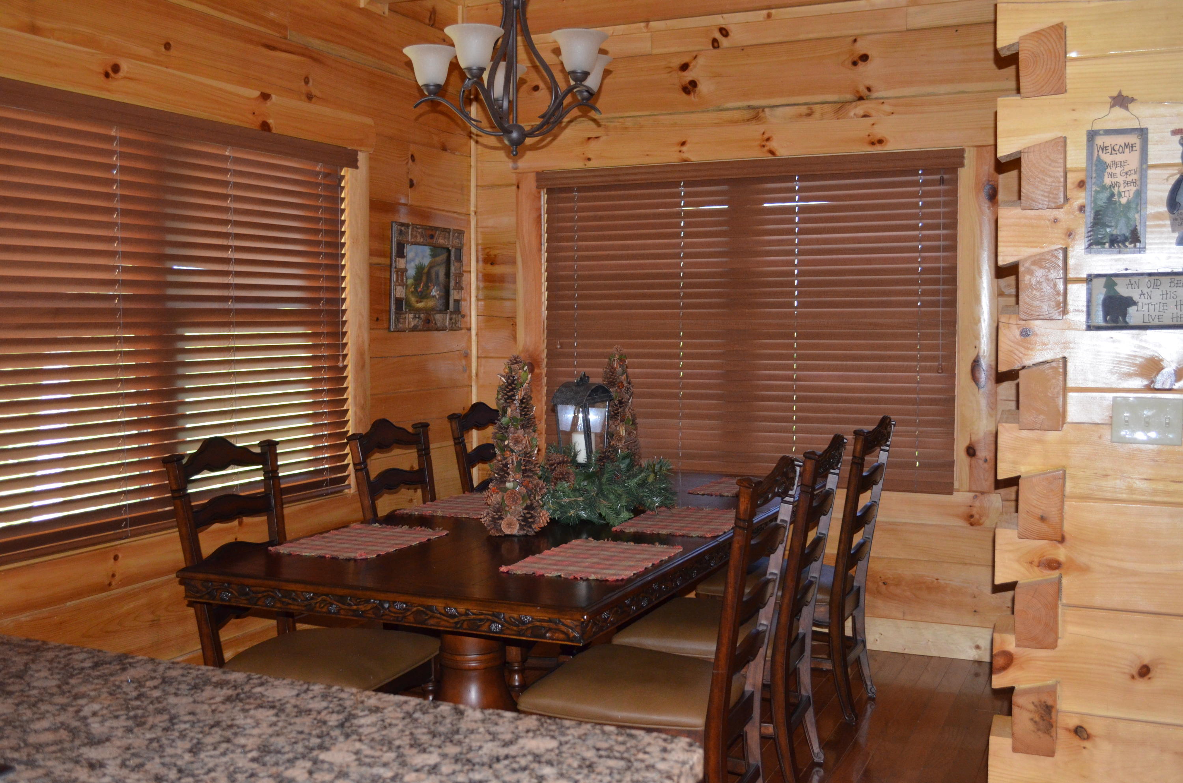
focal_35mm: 36
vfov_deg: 36.7
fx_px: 1181
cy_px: 392
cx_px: 592
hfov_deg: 53.2
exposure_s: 1/60
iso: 1600
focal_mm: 24
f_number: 4
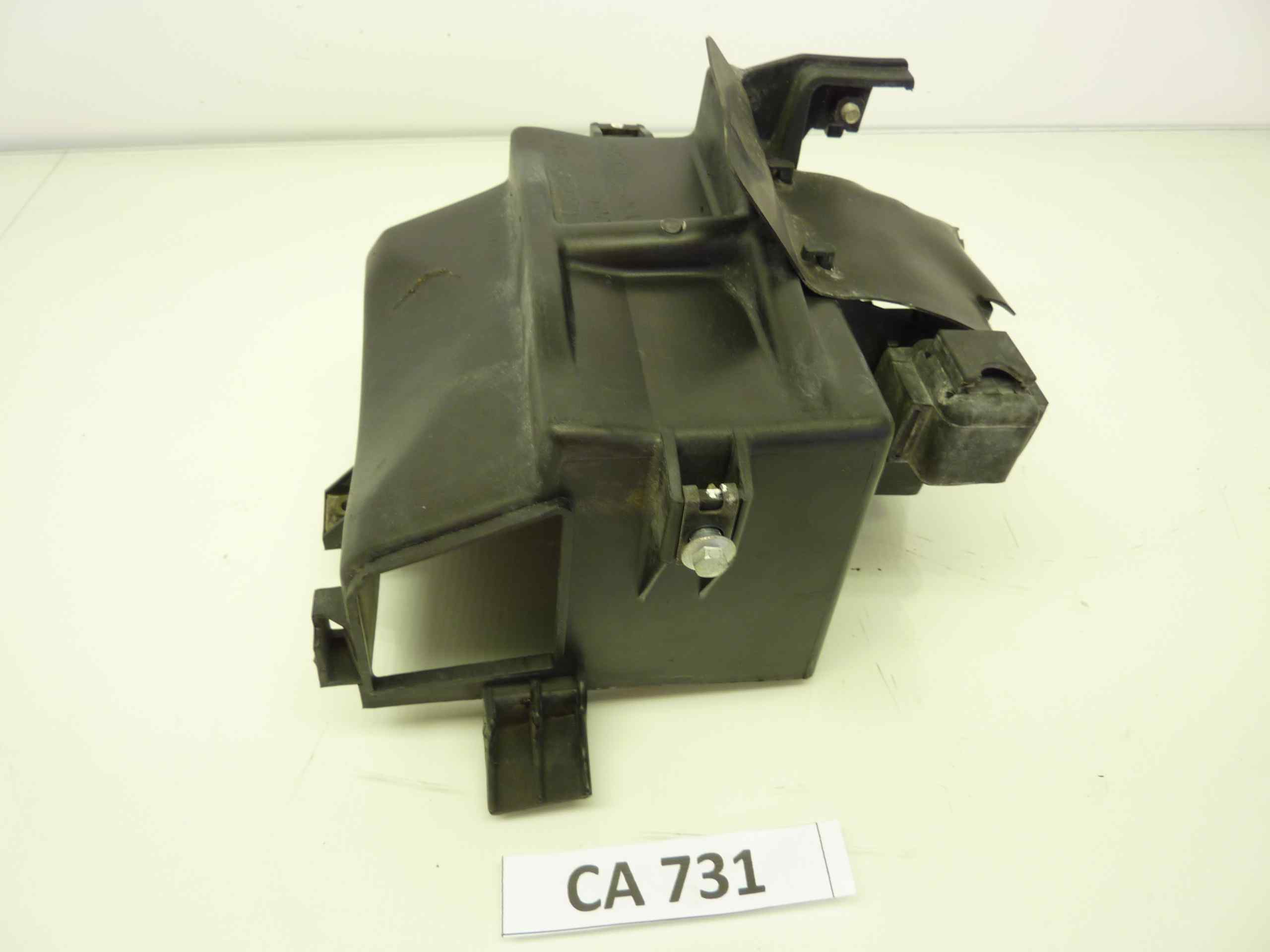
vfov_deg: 54.9
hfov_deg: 69.4
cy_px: 476
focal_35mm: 25
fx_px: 917
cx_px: 635
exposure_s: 1/20
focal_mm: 4.1
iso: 80
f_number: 3.3
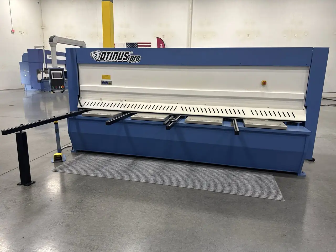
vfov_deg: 56.8
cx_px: 168
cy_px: 126
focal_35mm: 24
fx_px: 233
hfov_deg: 71.6
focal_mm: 6.8
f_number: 1.8
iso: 200
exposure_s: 1/80
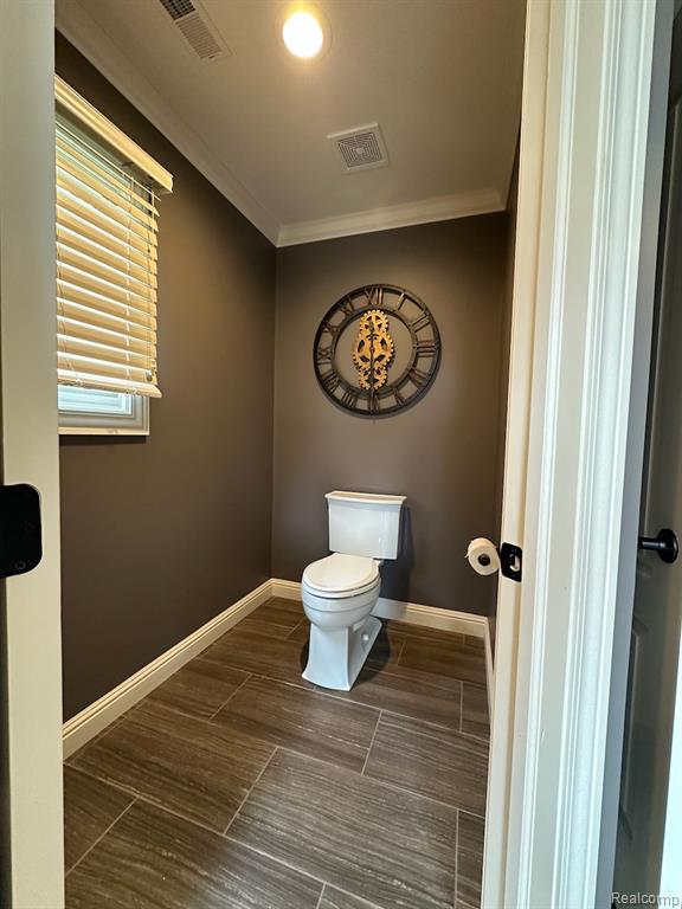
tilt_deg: -3.1
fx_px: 368
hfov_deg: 85.7
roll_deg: -1.7
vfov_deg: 102.1
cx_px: 341
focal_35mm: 14
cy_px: 454
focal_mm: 2.22
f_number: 2.2
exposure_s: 1/60
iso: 500
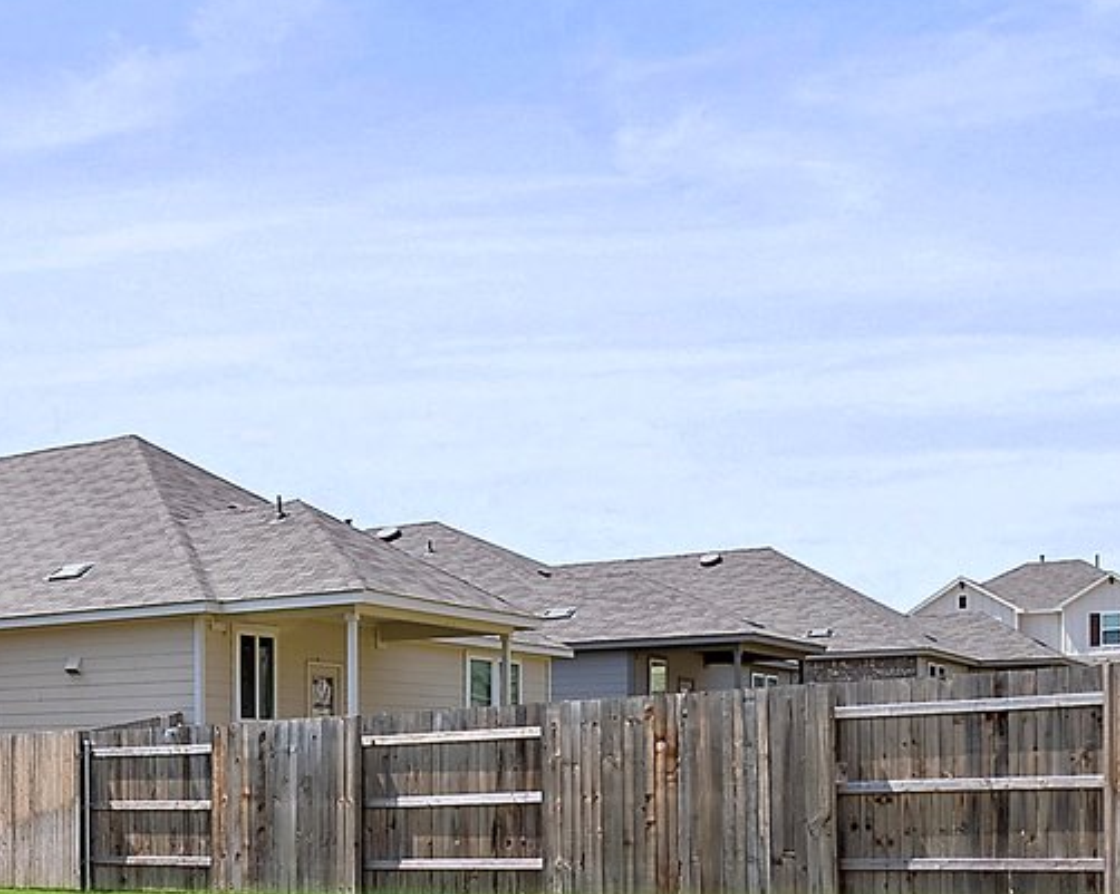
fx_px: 1524
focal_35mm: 46
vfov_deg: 31.5
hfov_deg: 37.5
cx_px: 98
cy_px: 764
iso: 160
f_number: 11
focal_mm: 12
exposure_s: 1/125
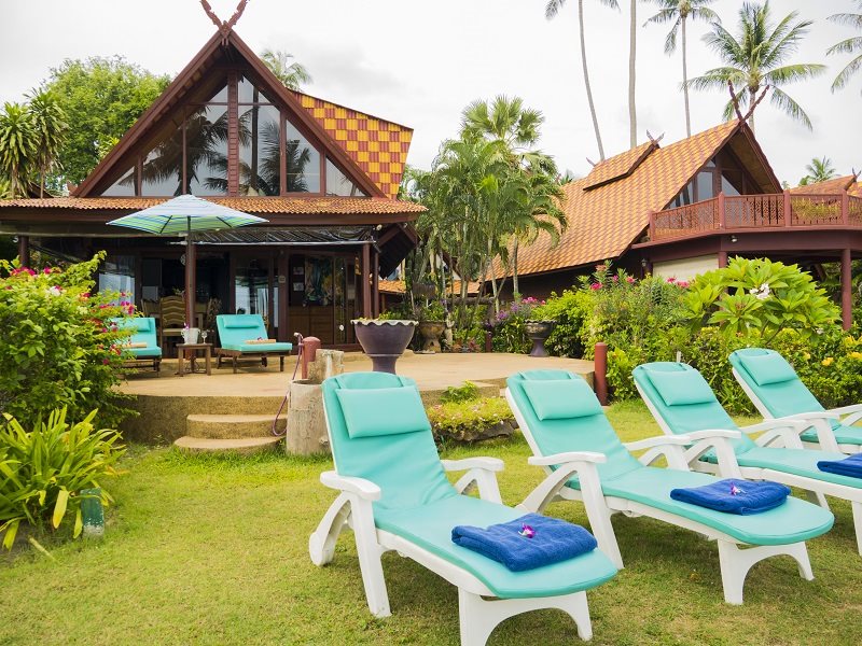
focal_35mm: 28
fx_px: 697
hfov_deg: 63.4
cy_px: 323
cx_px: 431
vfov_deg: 49.7
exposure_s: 1/200
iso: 200
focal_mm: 14
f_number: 5.6
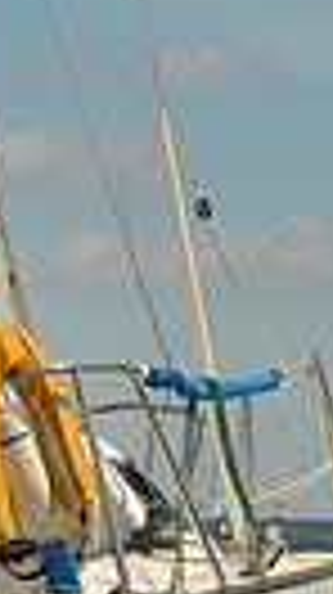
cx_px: 162
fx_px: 5083
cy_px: 439
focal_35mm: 323
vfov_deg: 6.7
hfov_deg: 3.8
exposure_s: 1/800
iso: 200
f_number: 6.3
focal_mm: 70
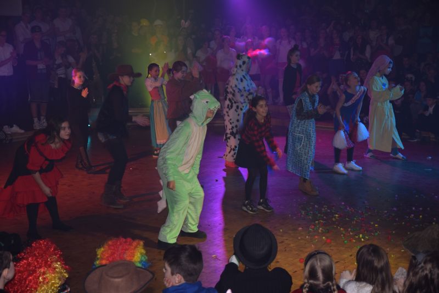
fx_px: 695
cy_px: 146
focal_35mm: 57
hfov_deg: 35.1
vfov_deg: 23.8
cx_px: 220
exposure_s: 1/25
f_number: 3.5
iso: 100
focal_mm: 38
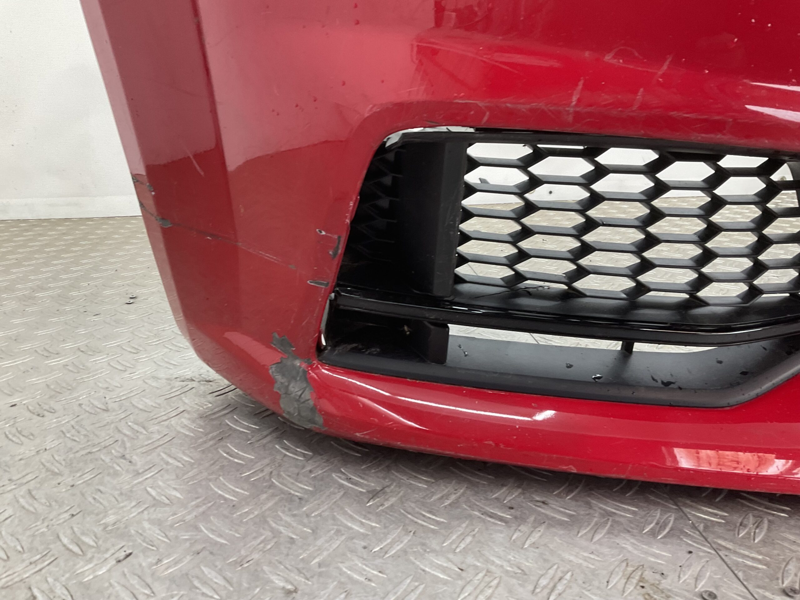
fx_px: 670
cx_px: 400
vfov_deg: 48.2
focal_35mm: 29
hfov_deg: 61.7
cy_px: 300
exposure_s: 1/60
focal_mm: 3
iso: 40
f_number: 1.8
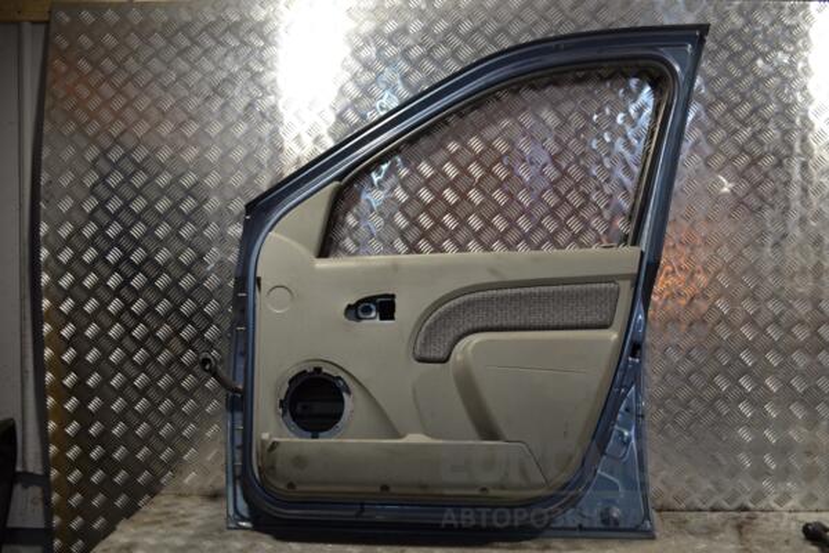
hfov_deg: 57.2
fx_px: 760
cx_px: 414
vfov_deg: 40.0
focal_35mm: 33
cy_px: 276
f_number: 4
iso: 100
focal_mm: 22
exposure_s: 1/60
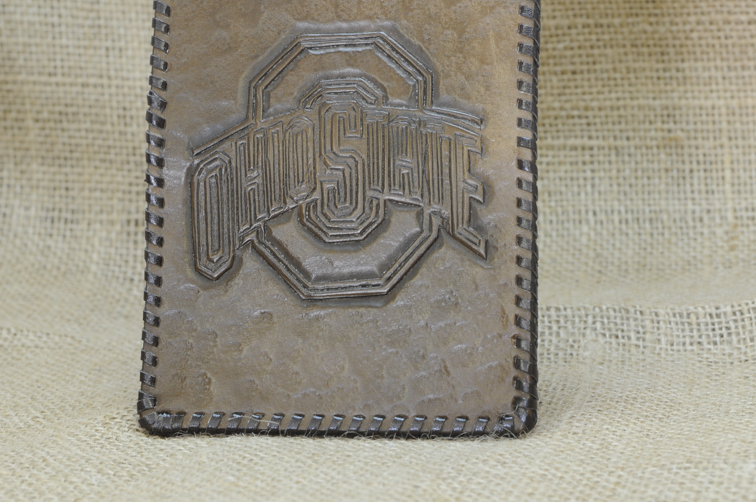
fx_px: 2370
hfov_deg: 18.1
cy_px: 234
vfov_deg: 12.1
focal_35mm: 113
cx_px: 373
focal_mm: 70
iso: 500
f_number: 11
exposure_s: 1/10
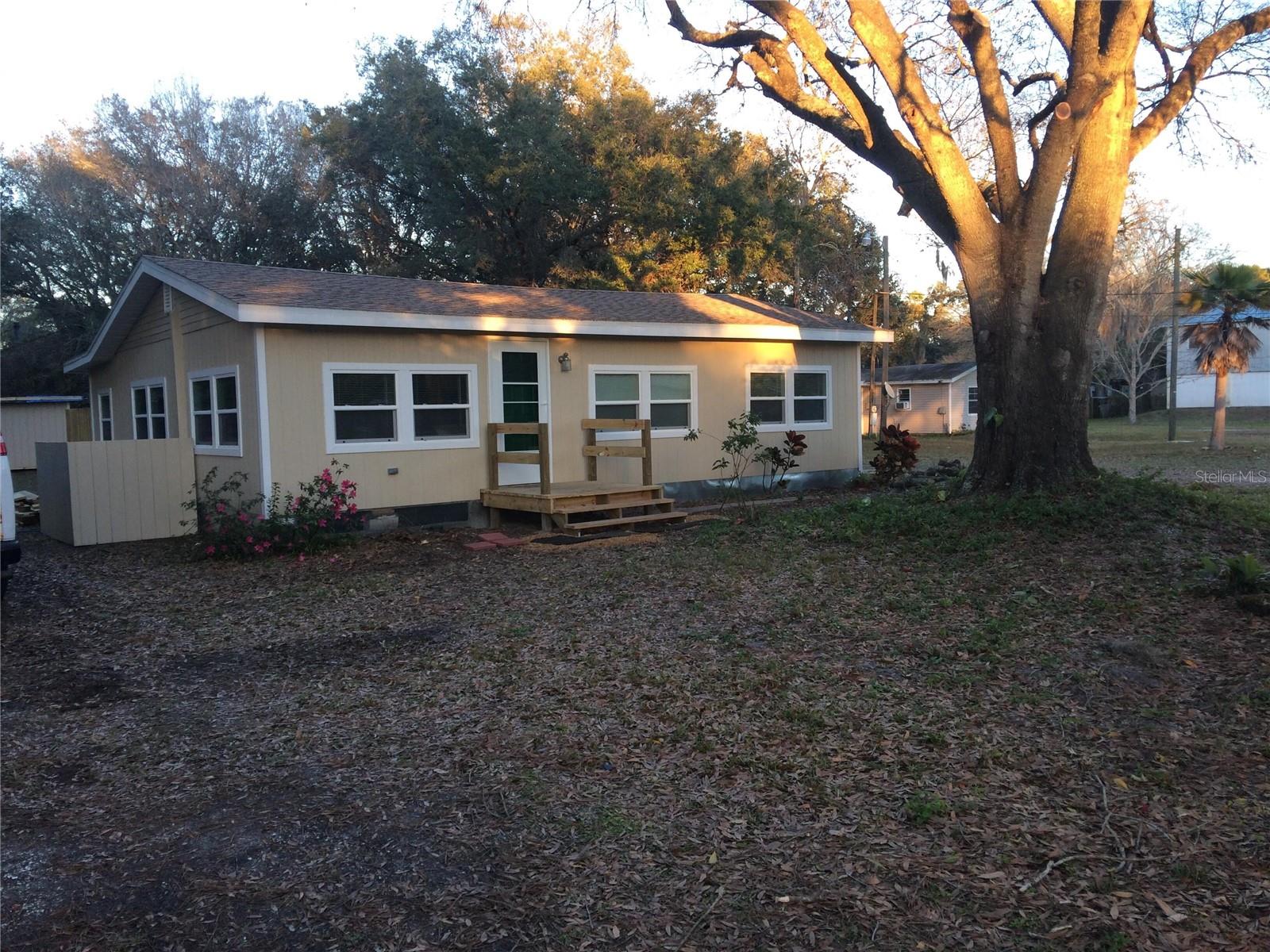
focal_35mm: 29
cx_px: 635
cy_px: 476
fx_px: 1064
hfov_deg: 61.7
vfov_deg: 48.2
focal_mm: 4.15
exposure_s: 1/120
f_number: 2.2
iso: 50
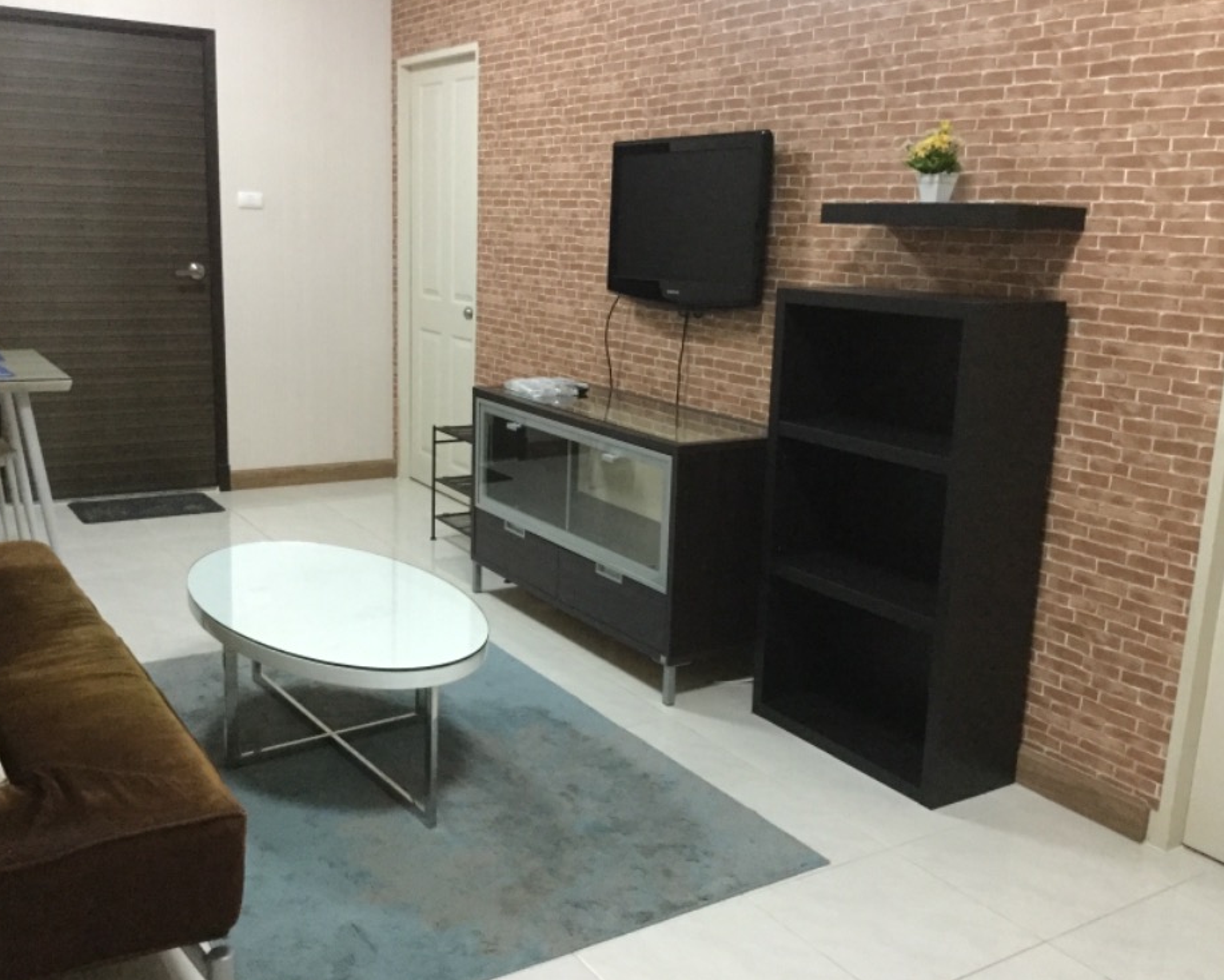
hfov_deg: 54.2
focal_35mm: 33
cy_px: 491
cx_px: 589
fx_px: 1196
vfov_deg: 44.6
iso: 500
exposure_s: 1/17
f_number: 2.4
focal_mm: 3.3
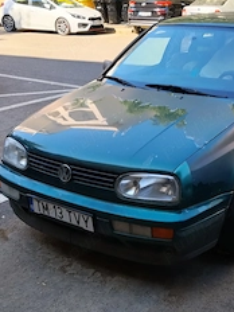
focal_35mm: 50
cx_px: 157
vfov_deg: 38.2
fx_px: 451
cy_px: 147
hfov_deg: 28.9
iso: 50
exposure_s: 1/259
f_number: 1.8
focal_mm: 4.22
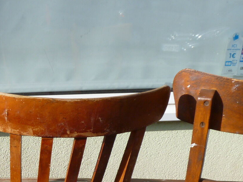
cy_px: 211
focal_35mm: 67
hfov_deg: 26.3
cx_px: -36
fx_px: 470
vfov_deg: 20.7
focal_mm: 4.8
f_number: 5.6
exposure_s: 1/320
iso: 100
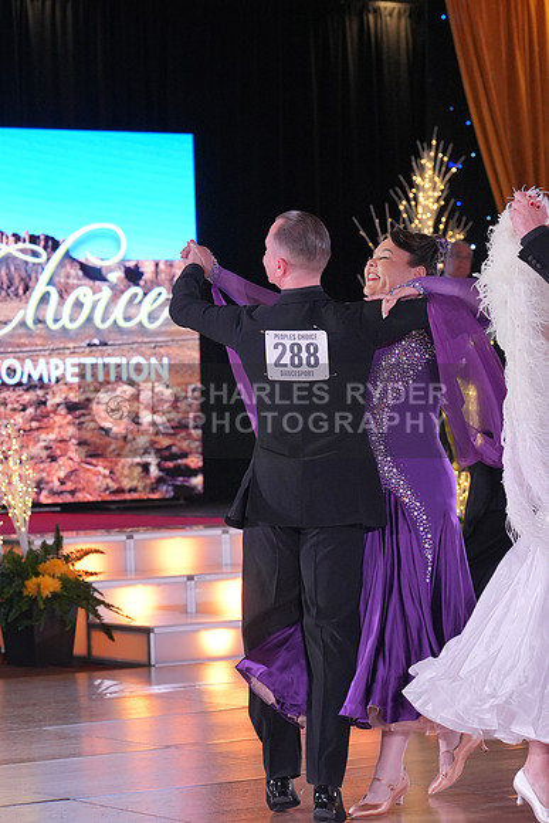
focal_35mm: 124
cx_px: 274
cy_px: 412
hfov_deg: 11.1
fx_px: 2835
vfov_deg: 16.5
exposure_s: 1/400
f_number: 4
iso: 1600
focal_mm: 83
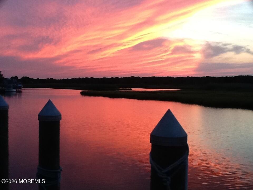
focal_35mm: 32
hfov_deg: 56.8
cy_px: 95
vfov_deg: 44.2
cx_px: 126
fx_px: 234
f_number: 2.4
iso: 160
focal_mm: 2.03
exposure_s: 1/30
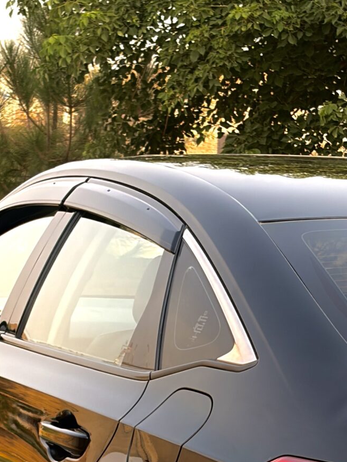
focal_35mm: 153
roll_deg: -2.8
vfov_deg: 12.8
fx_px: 2044
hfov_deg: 9.7
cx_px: 194
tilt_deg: -9.1
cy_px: 449
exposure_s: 1/519
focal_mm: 5.96
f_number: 1.6
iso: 40
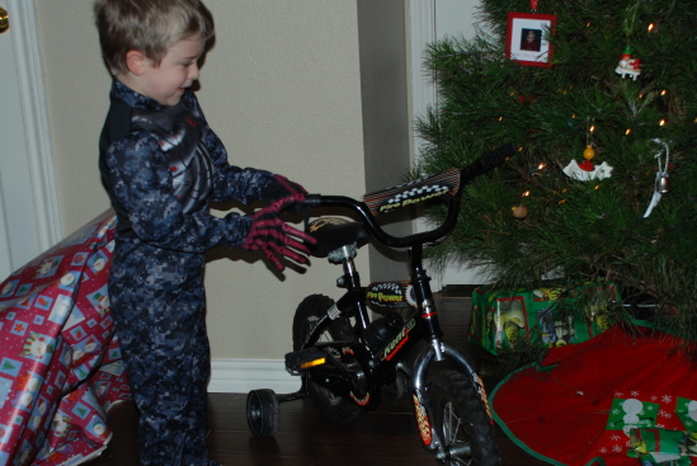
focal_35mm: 68
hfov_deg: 29.7
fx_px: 1312
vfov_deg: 20.1
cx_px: 382
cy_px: 274
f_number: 4.2
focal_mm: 31
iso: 200
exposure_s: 1/60
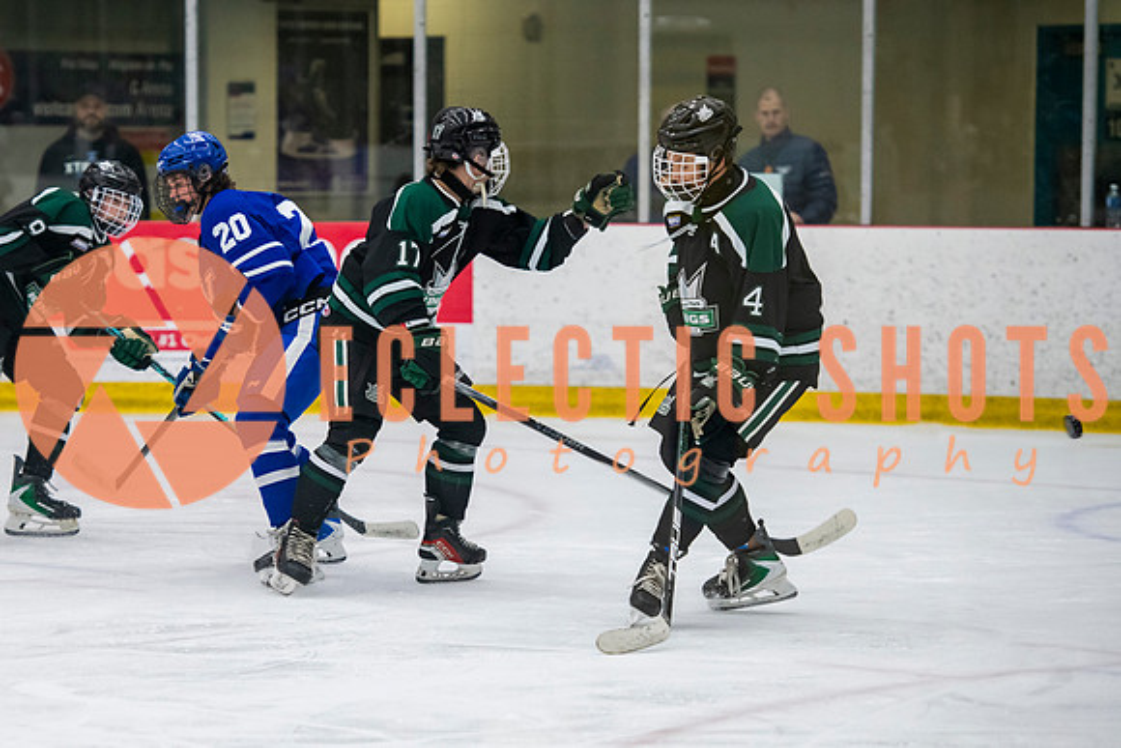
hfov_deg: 11.1
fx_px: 5749
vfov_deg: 7.4
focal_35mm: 185
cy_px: 427
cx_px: 384
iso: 2000
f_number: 3.2
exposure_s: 1/640
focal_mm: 135
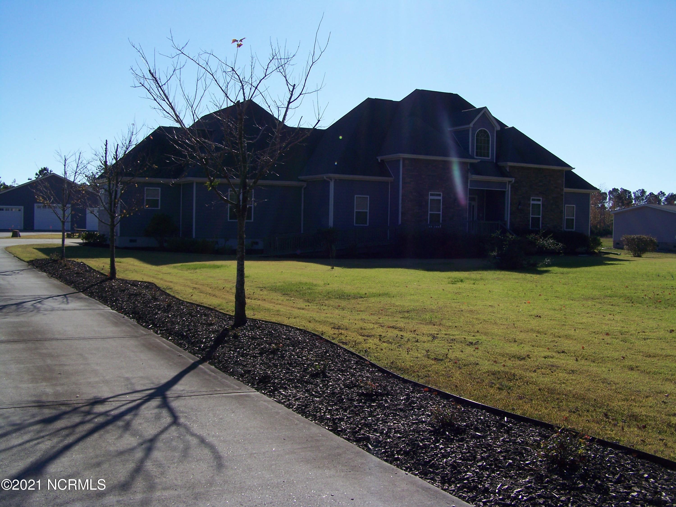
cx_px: 338
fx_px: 742
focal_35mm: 38
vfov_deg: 37.7
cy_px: 254
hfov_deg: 49.0
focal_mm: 6.3
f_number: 4
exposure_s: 1/800
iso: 64
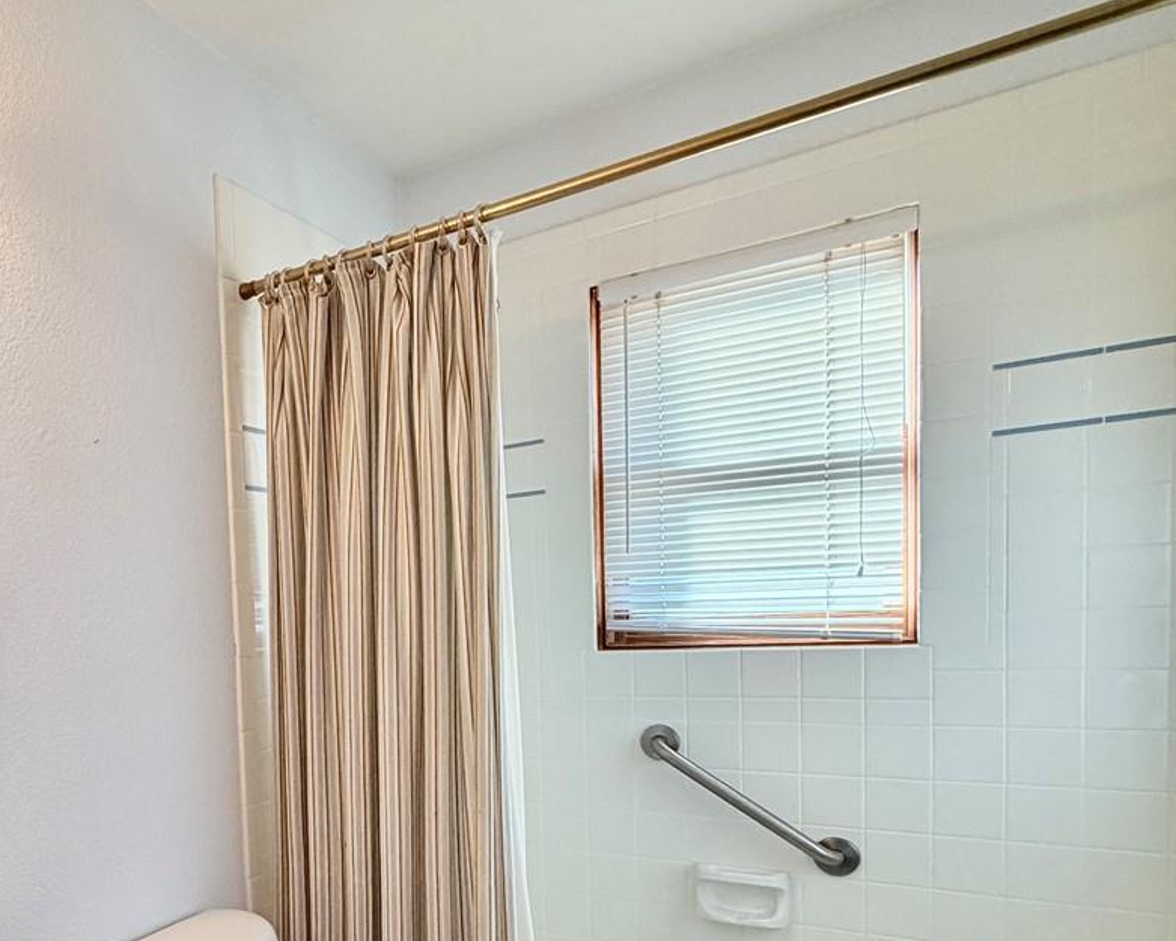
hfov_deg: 56.0
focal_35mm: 28
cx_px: 176
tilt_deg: -3.6
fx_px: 975
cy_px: 682
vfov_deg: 49.9
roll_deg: +3.1
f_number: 2.2
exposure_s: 1/120
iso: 160
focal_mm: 2.22
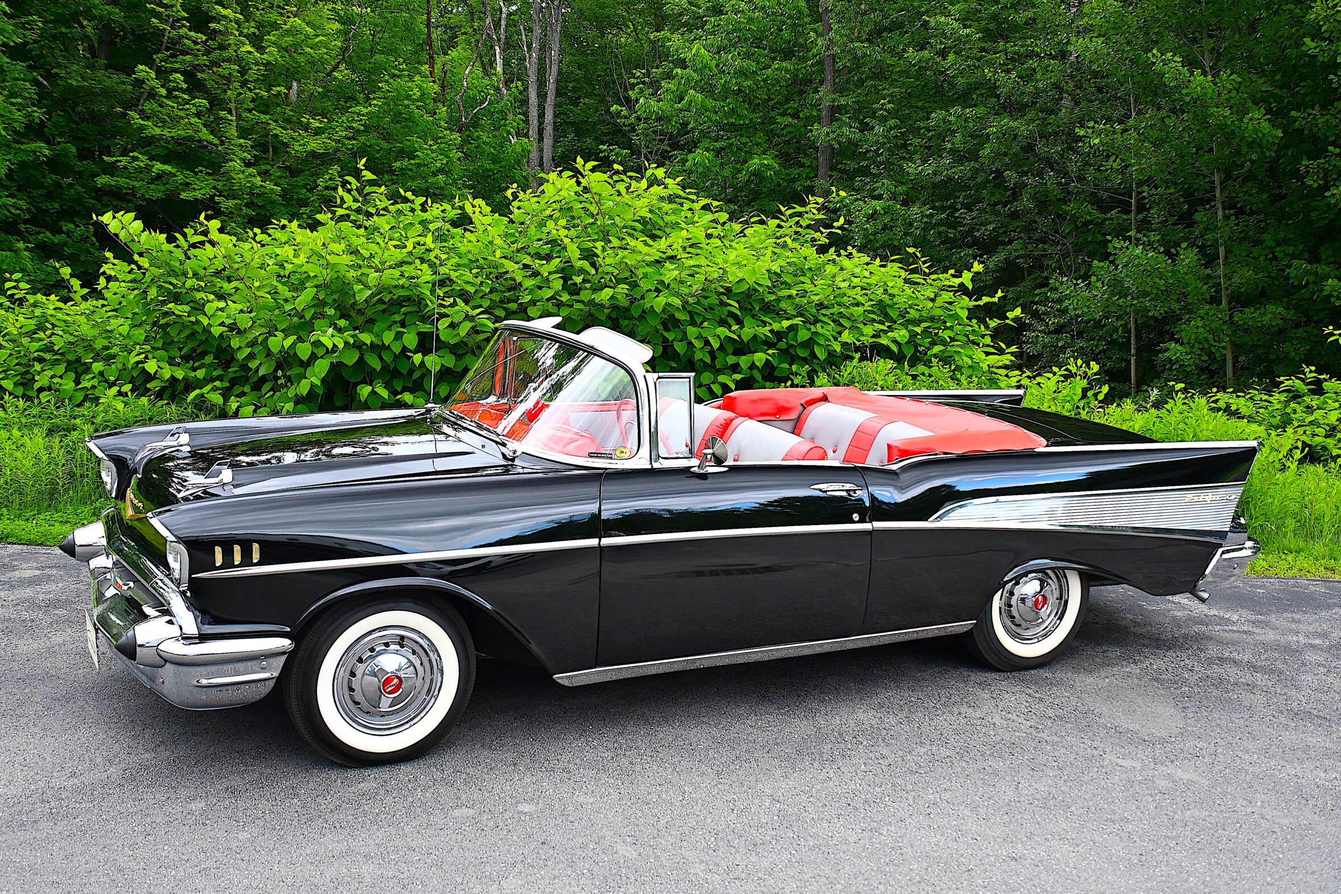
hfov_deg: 47.9
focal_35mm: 41
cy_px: 435
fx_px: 1510
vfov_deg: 33.0
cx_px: 640
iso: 450
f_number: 3.8
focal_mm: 25
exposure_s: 1/125
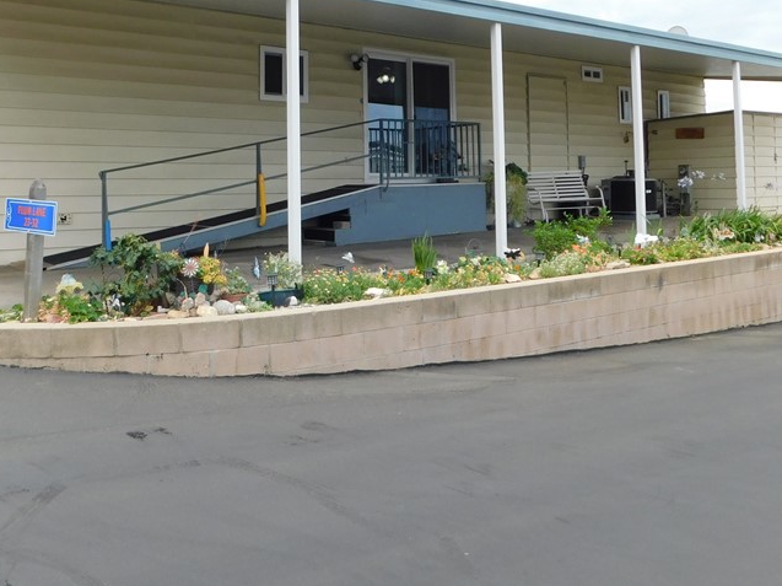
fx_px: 835
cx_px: 317
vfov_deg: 37.7
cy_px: 147
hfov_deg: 49.9
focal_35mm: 37
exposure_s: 1/800
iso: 125
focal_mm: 4
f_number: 3
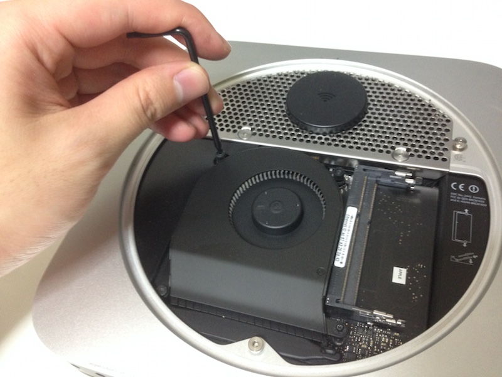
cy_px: 188
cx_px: 251
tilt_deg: -49.3
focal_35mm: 33
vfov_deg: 42.9
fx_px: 479
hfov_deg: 55.4
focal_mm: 4.12
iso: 250
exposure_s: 1/20
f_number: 2.4
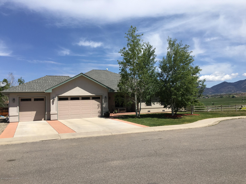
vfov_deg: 48.2
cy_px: 92
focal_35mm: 29
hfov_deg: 61.7
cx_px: 123
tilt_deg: +4.1
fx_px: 206
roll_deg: +1.0
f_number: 2.2
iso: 25
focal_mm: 4.15
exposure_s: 1/2262
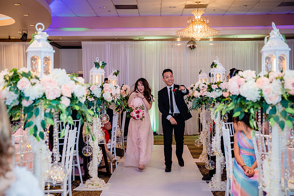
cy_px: 98
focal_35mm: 60
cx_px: 147
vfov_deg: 22.6
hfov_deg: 33.4
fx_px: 490
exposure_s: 1/160
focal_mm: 60
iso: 1250
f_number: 3.5
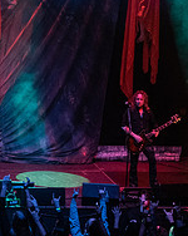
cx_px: -93
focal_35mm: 115
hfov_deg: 12.7
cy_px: 112
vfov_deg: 16.7
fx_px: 801
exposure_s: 1/160
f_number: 3.2
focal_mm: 38
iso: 3200
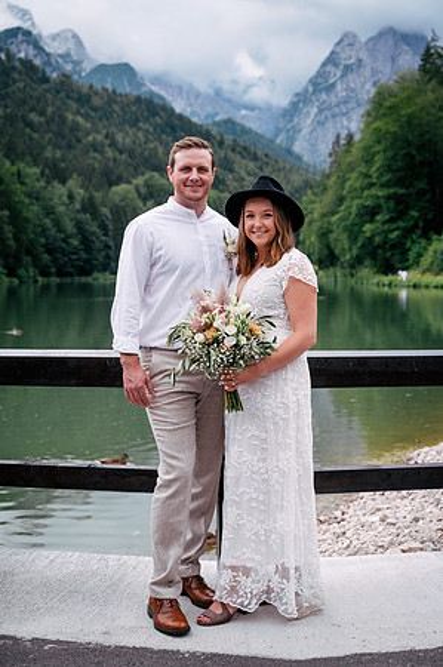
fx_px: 888
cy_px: 334
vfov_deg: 41.2
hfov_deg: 28.0
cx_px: 222
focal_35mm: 48
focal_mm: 48
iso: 360
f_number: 4
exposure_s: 1/250
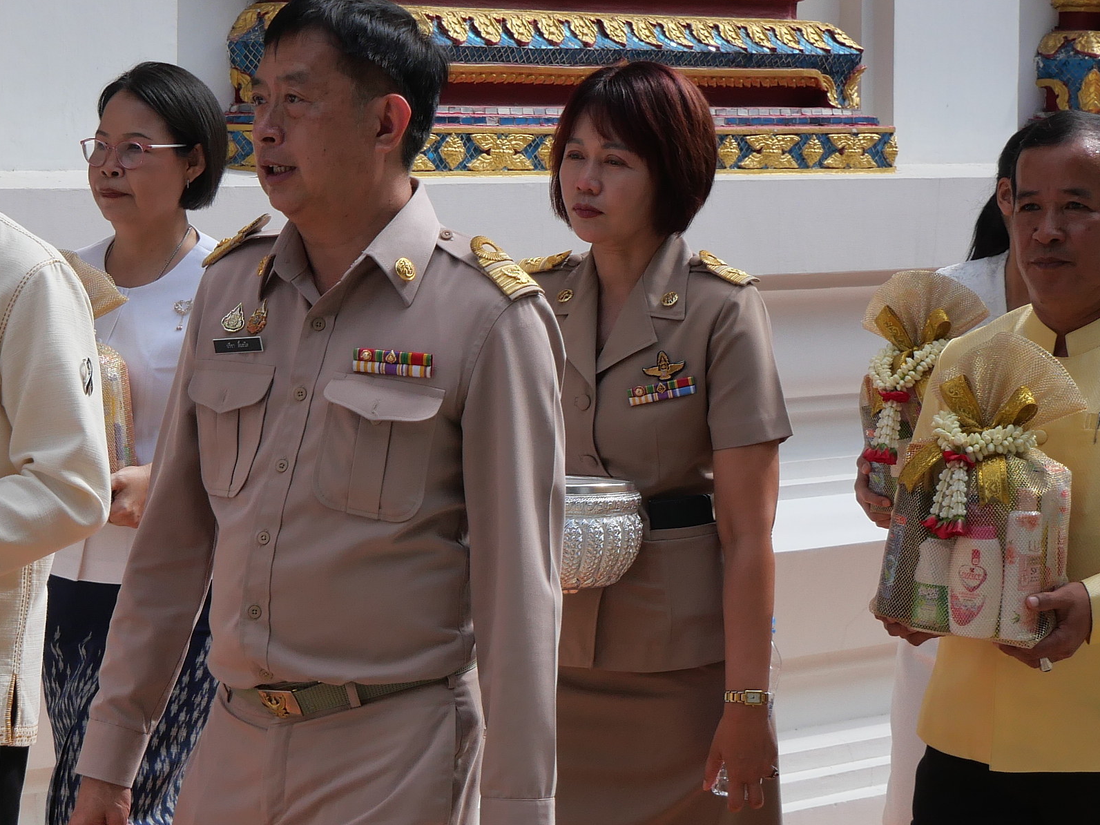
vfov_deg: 11.4
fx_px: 4131
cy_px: 549
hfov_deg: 15.1
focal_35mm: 130
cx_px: 269
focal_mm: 28
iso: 200
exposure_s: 1/800
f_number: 4.7
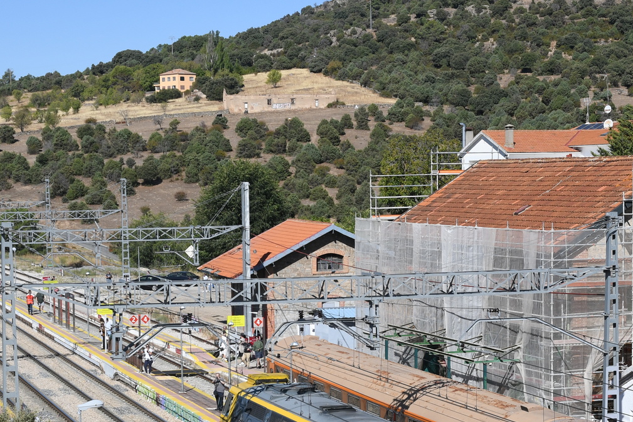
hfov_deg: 21.0
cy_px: 338
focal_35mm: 97
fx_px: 1706
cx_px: 296
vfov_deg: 14.0
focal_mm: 34
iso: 200
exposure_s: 1/800
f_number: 8
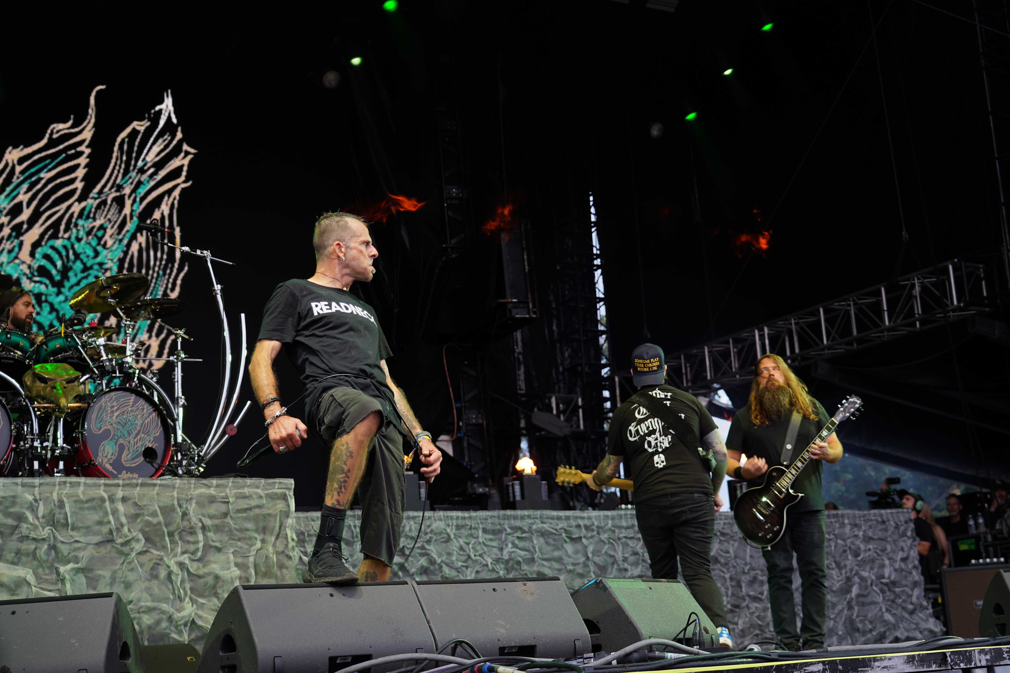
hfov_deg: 38.2
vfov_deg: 26.0
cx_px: 505
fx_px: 1459
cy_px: 336
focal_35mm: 52
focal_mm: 52
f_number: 4
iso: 125
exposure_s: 1/60
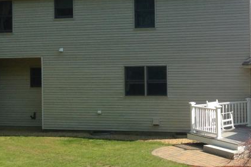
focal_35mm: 83
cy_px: 42
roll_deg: -1.5
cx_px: 263
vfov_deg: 16.4
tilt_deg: +3.7
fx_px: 579
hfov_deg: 23.3
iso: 50
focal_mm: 4.12
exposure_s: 1/1178
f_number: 2.4
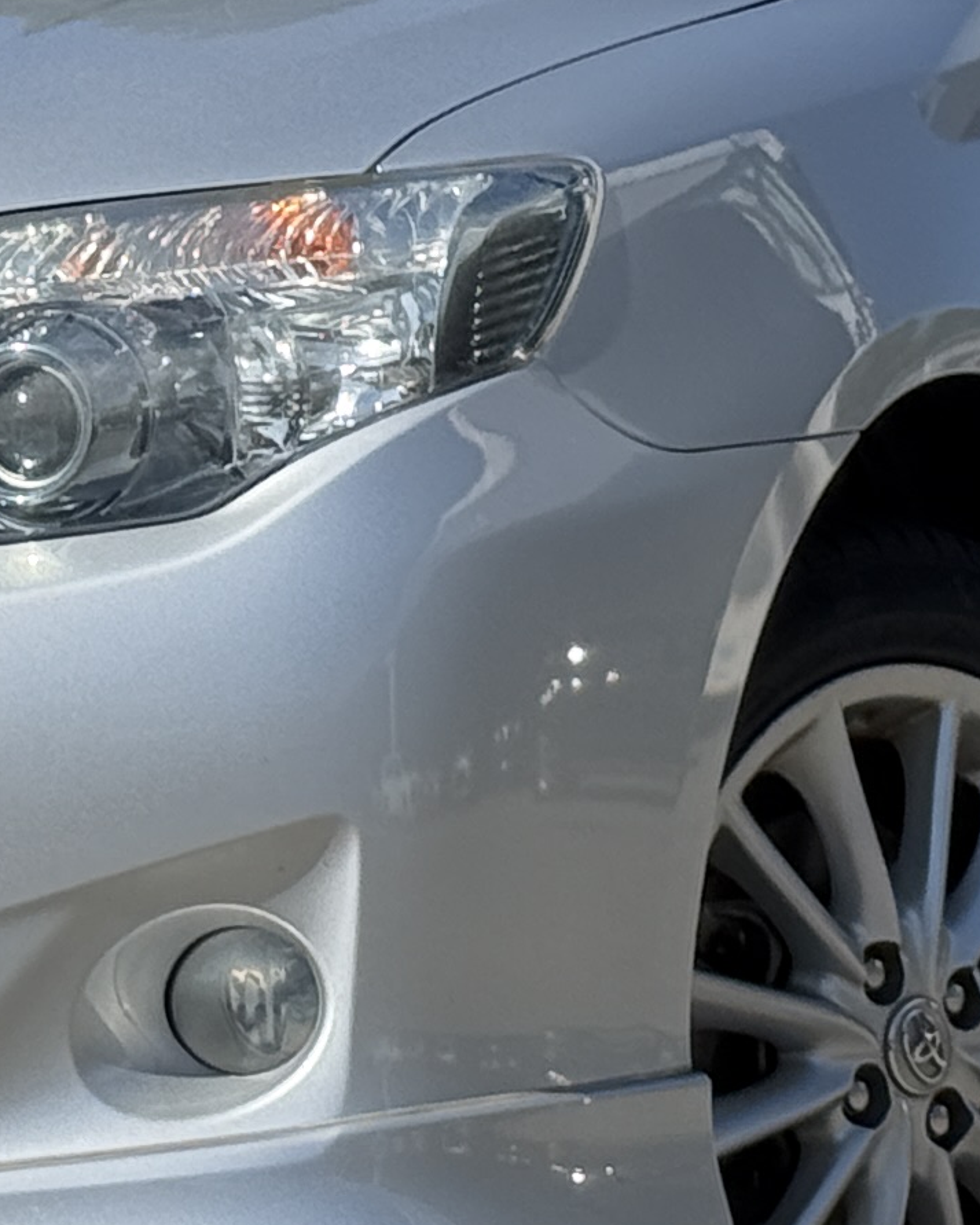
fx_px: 7685
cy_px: 67
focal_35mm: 212
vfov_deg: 9.1
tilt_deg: +1.8
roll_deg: +0.2
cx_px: 137
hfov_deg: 7.3
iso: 80
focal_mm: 6.76
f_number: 1.78
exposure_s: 1/6024
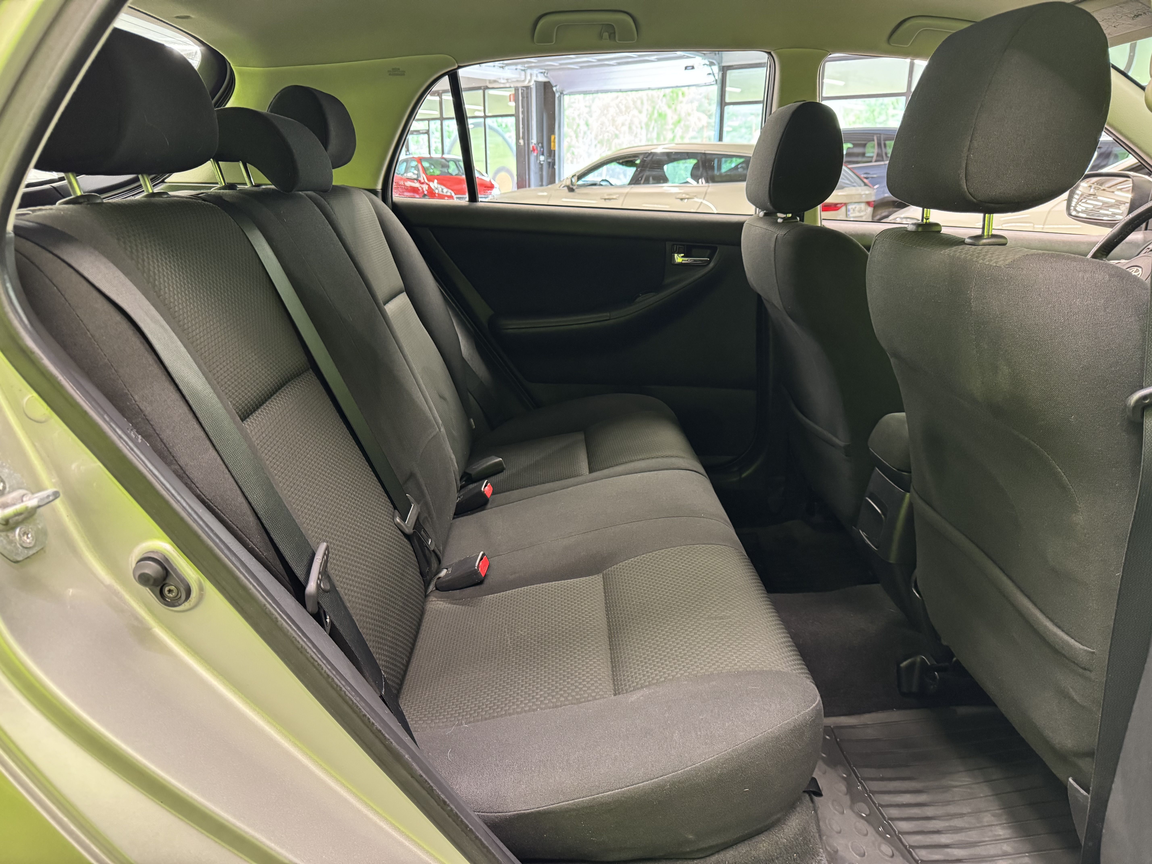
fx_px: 799
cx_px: 576
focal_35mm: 24
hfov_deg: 71.6
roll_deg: +0.2
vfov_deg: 56.8
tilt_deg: -17.6
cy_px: 432
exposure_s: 1/33
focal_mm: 6.76
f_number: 1.78
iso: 640
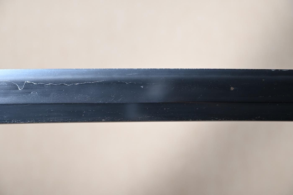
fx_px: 647
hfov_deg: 25.5
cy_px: 98
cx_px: 146
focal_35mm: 80
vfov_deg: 17.2
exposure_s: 1
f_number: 4.8
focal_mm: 53
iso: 100
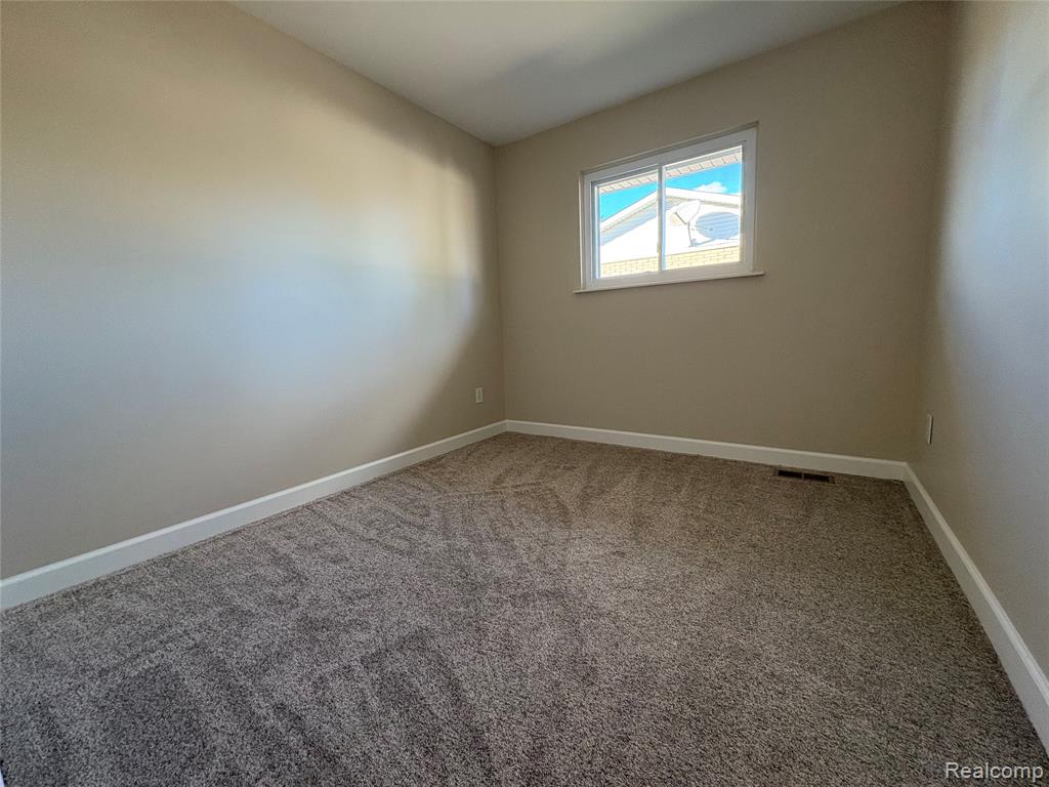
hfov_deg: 102.1
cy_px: 394
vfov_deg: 85.7
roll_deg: +2.2
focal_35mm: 14
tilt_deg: -7.1
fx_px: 424
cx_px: 524
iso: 250
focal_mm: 2.22
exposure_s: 1/60
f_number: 2.2
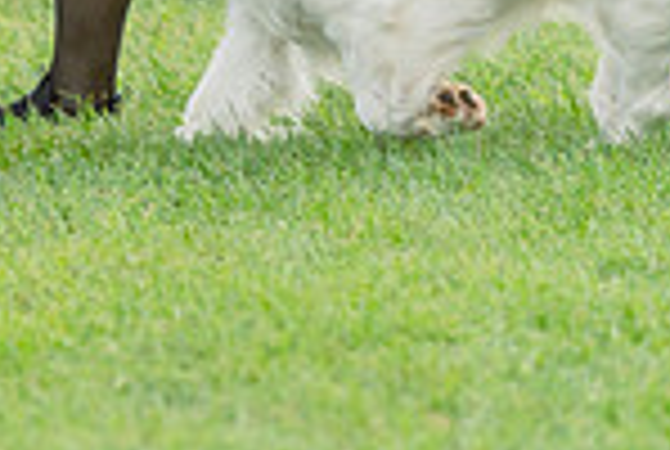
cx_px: 27
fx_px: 14471
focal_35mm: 776
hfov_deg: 2.7
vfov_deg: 1.8
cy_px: -403
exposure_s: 1/640
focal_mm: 200
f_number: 2.8
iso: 1000
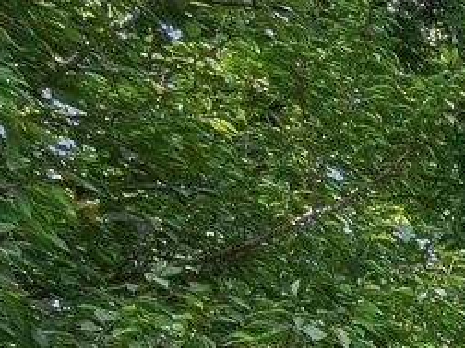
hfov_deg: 8.6
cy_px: 1225
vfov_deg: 8.8
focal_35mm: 117
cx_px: 1792
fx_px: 1572
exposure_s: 1/30
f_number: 8
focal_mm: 10
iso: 160
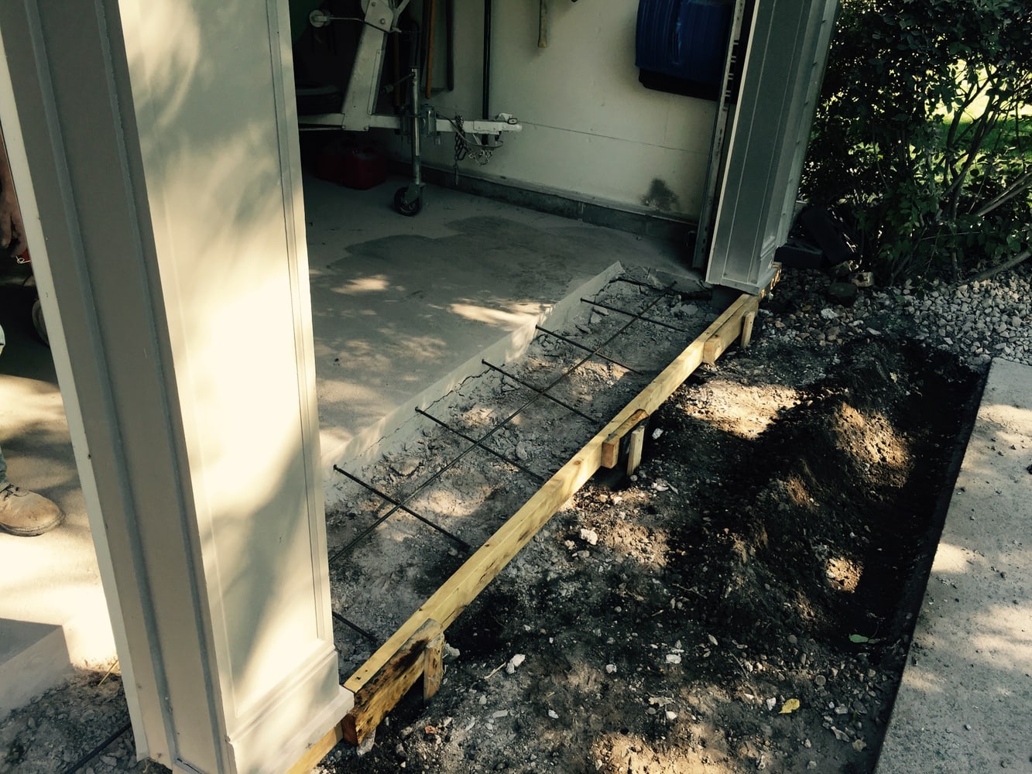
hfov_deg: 61.7
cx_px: 516
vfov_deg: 48.2
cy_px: 387
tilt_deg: -28.1
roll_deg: -3.8
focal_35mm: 29
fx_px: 865
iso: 40
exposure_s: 1/120
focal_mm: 4.15
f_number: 2.2
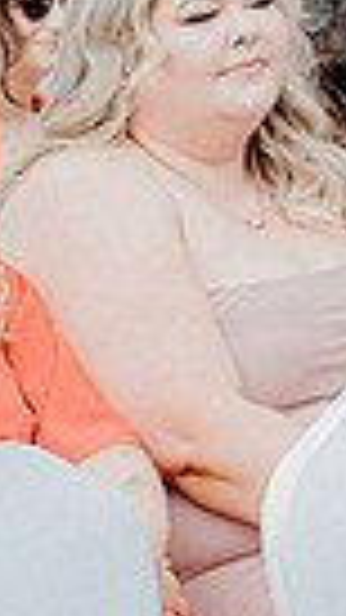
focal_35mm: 200
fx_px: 3264
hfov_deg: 5.5
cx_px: -899
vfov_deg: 10.7
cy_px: 569
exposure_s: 1/400
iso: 125
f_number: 3.5
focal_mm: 30
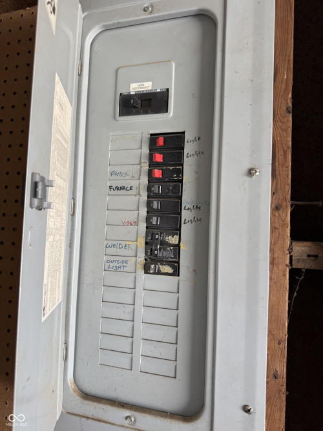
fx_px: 299
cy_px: 216
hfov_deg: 56.8
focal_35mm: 24
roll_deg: -2.7
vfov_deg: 71.6
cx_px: 162
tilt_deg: +2.5
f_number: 1.78
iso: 200
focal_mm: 6.76
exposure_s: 1/107
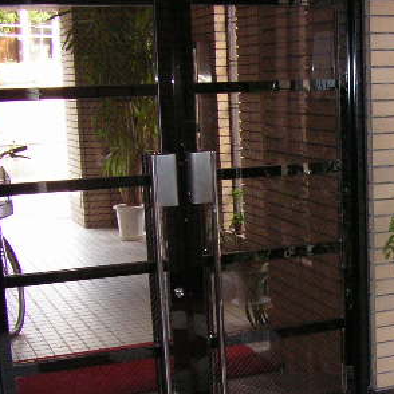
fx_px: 940
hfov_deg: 23.0
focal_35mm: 73
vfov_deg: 23.6
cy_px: 267
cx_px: 367
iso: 190
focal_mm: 5.8
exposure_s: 1/30
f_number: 2.9
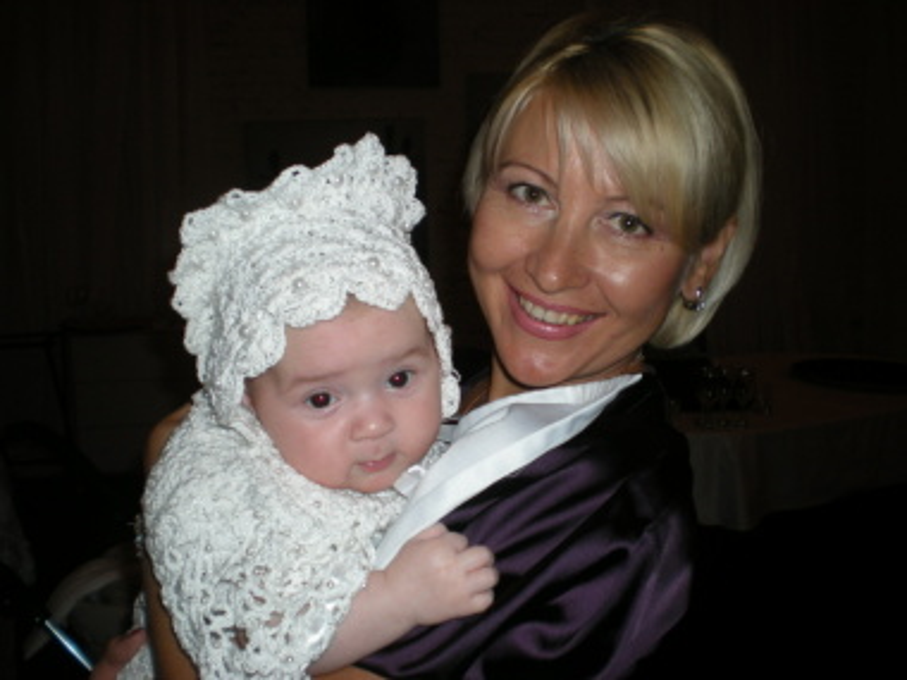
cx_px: 454
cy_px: 340
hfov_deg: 49.0
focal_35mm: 38
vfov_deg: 37.7
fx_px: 996
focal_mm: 6.3
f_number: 3.1
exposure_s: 1/60
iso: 64
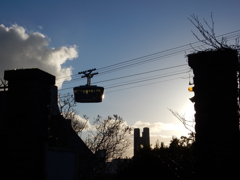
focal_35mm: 60
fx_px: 416
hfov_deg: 32.2
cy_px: 90
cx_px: 120
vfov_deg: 24.4
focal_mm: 10.7
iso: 125
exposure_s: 1/2000
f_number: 5.3
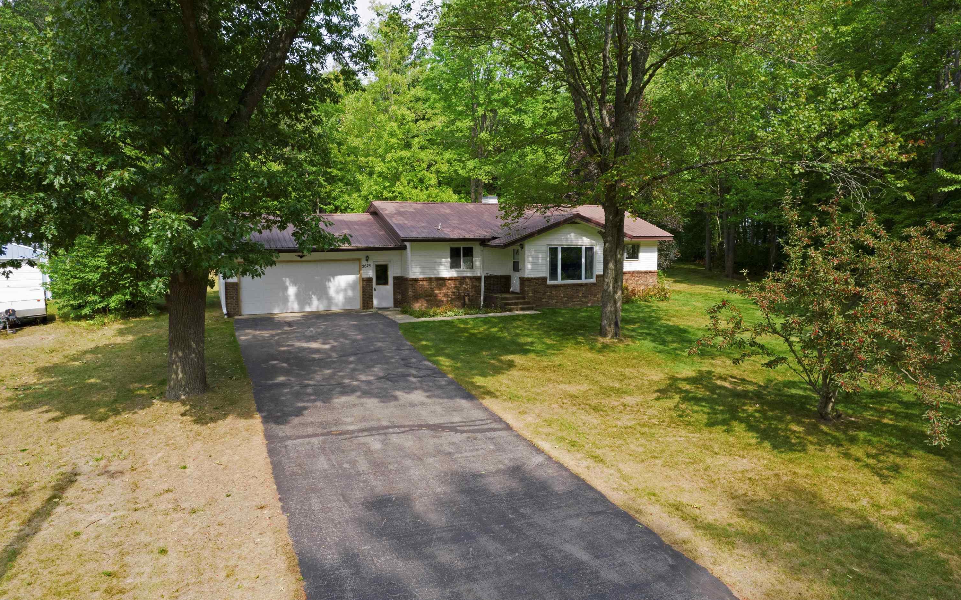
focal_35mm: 23
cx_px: 480
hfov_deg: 77.2
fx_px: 602
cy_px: 291
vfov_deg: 53.0
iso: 100
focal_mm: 8.38
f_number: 2.8
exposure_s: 1/1500
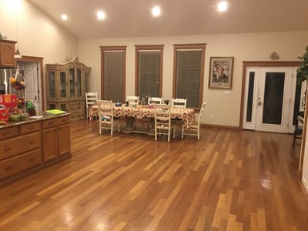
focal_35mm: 29
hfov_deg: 61.7
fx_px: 258
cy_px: 116
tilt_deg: -6.6
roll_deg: -1.1
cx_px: 154
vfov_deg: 48.2
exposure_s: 1/15
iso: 100
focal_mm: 4.15
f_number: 2.2
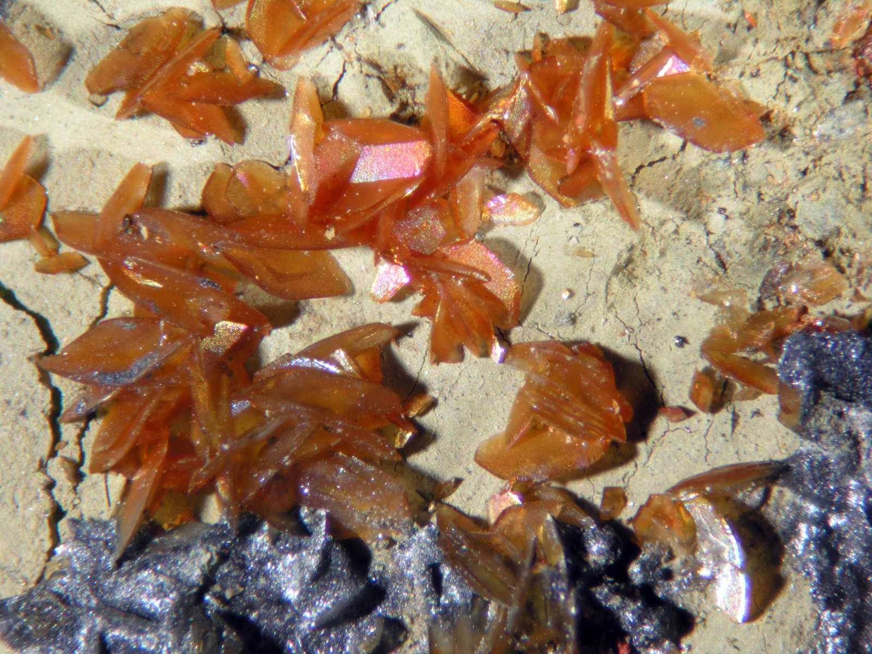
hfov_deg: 36.8
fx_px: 1310
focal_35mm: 52
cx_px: 436
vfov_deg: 28.0
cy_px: 327
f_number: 3.7
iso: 50
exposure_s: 1/12
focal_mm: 13.2
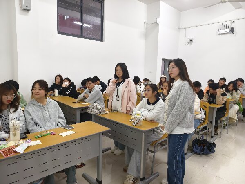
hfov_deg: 73.9
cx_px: 122
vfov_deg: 58.9
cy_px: 92
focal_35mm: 23
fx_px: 163
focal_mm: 5.6
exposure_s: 1/50
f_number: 1.57
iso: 672
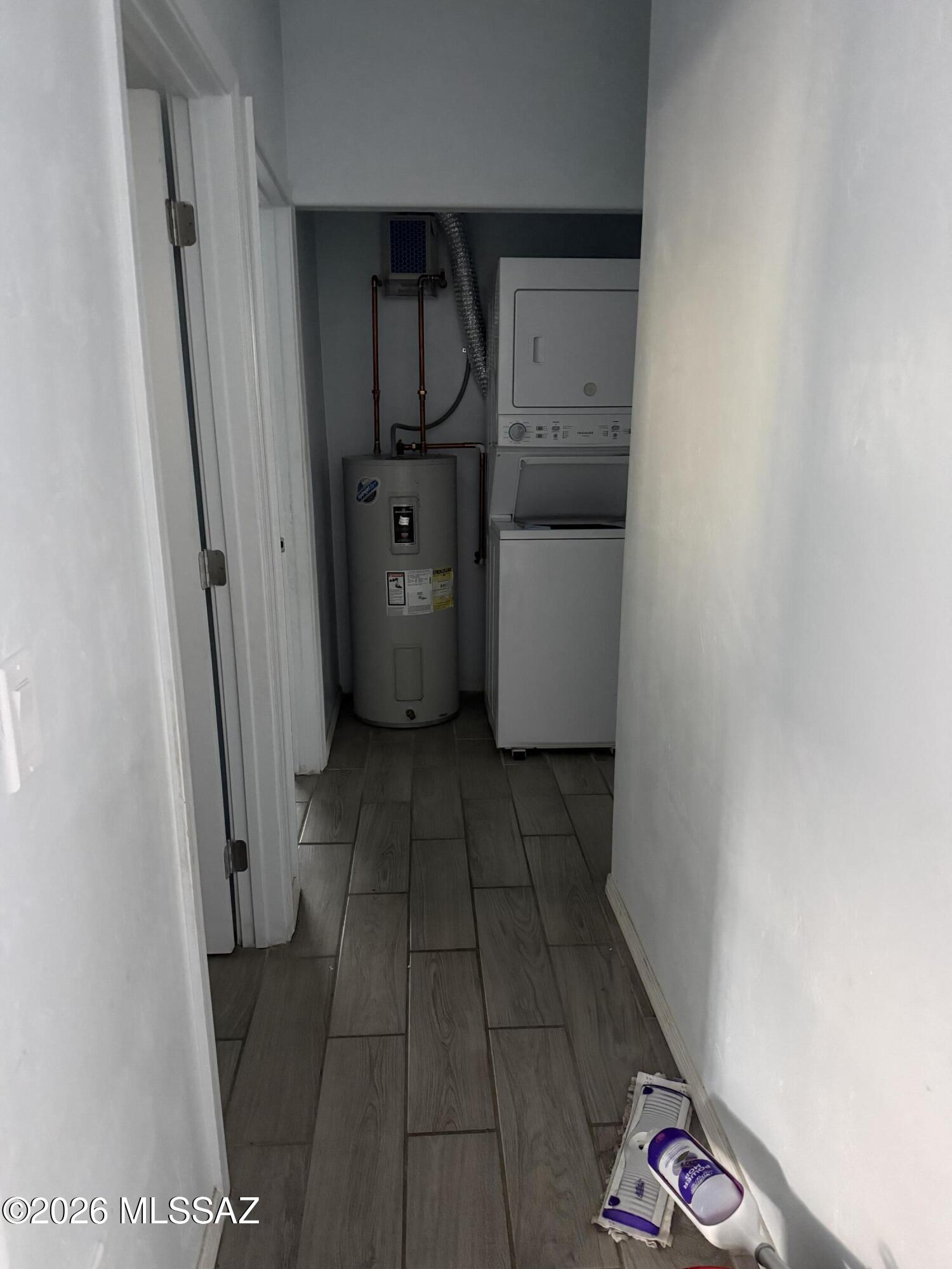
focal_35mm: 24
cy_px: 634
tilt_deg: -15.1
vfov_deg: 71.6
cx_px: 476
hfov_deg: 56.8
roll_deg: +1.5
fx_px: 880
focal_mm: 6.76
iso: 1000
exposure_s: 1/31
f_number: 1.78
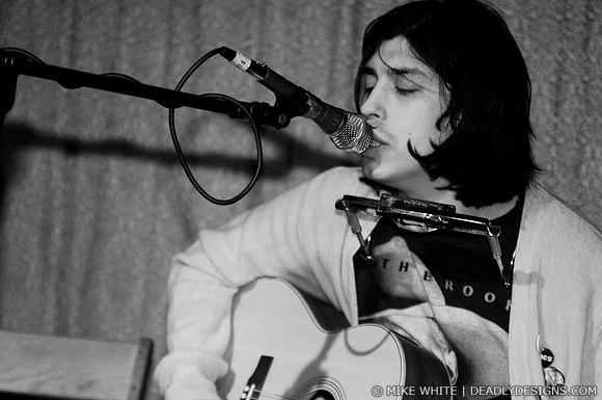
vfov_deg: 13.0
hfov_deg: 19.5
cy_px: 200
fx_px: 1753
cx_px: 301
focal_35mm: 105
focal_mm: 70
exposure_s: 1/60
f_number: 2.8
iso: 800
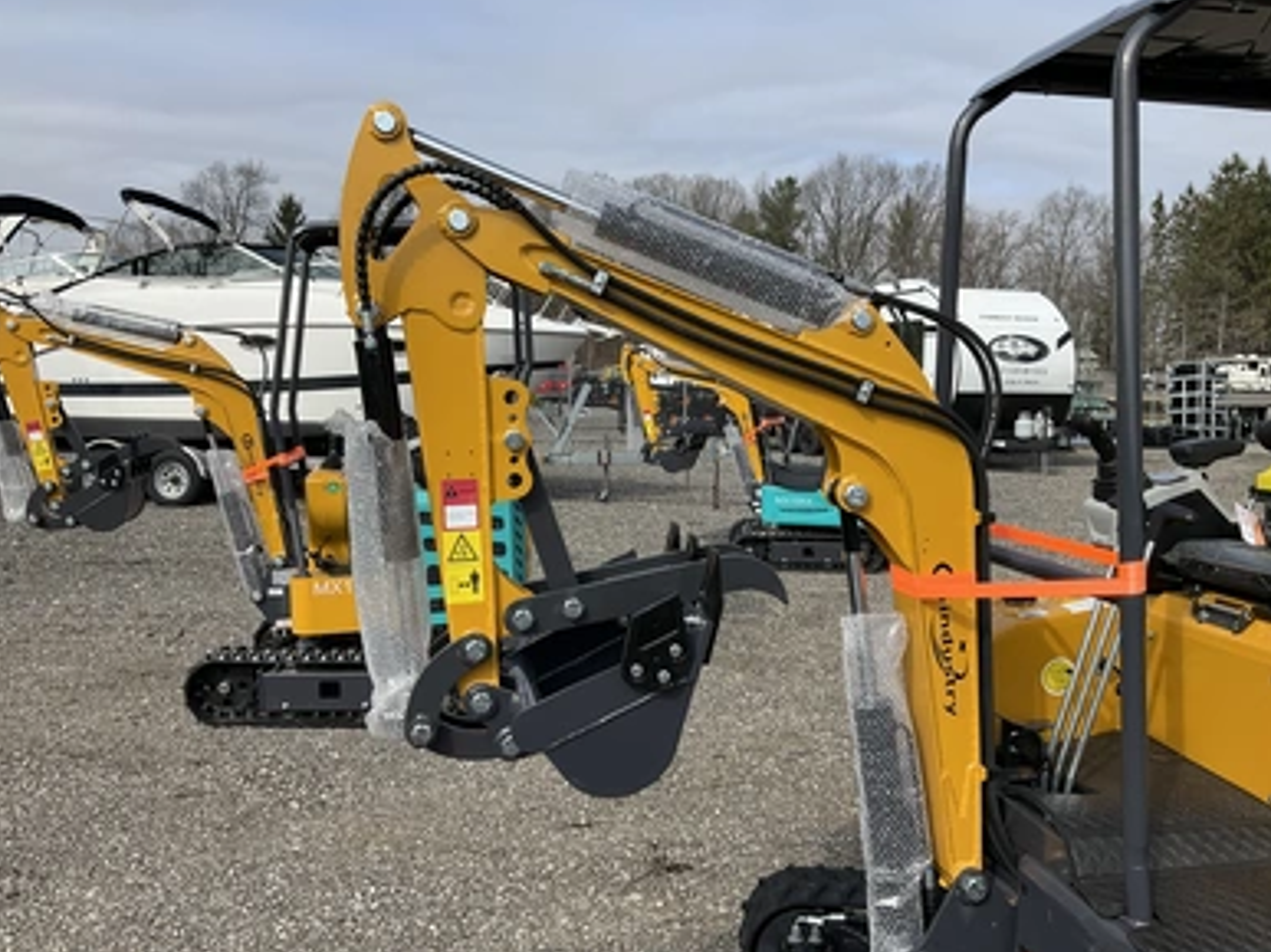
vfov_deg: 46.8
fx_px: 1101
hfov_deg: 60.0
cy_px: 466
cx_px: 650
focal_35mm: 30
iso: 25
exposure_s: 1/2058
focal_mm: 3
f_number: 1.8
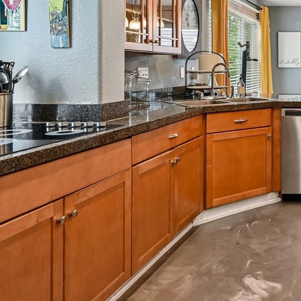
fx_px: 364
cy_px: 71
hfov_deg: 36.2
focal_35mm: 37
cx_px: 351
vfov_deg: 43.3
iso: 400
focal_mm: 18.5
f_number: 10
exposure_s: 1/10
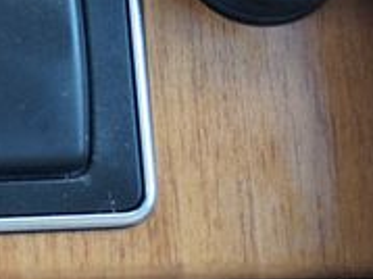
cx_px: -242
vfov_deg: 9.7
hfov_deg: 12.3
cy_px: -77
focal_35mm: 150
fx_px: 1612
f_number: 4.5
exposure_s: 1/60
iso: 800
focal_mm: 29
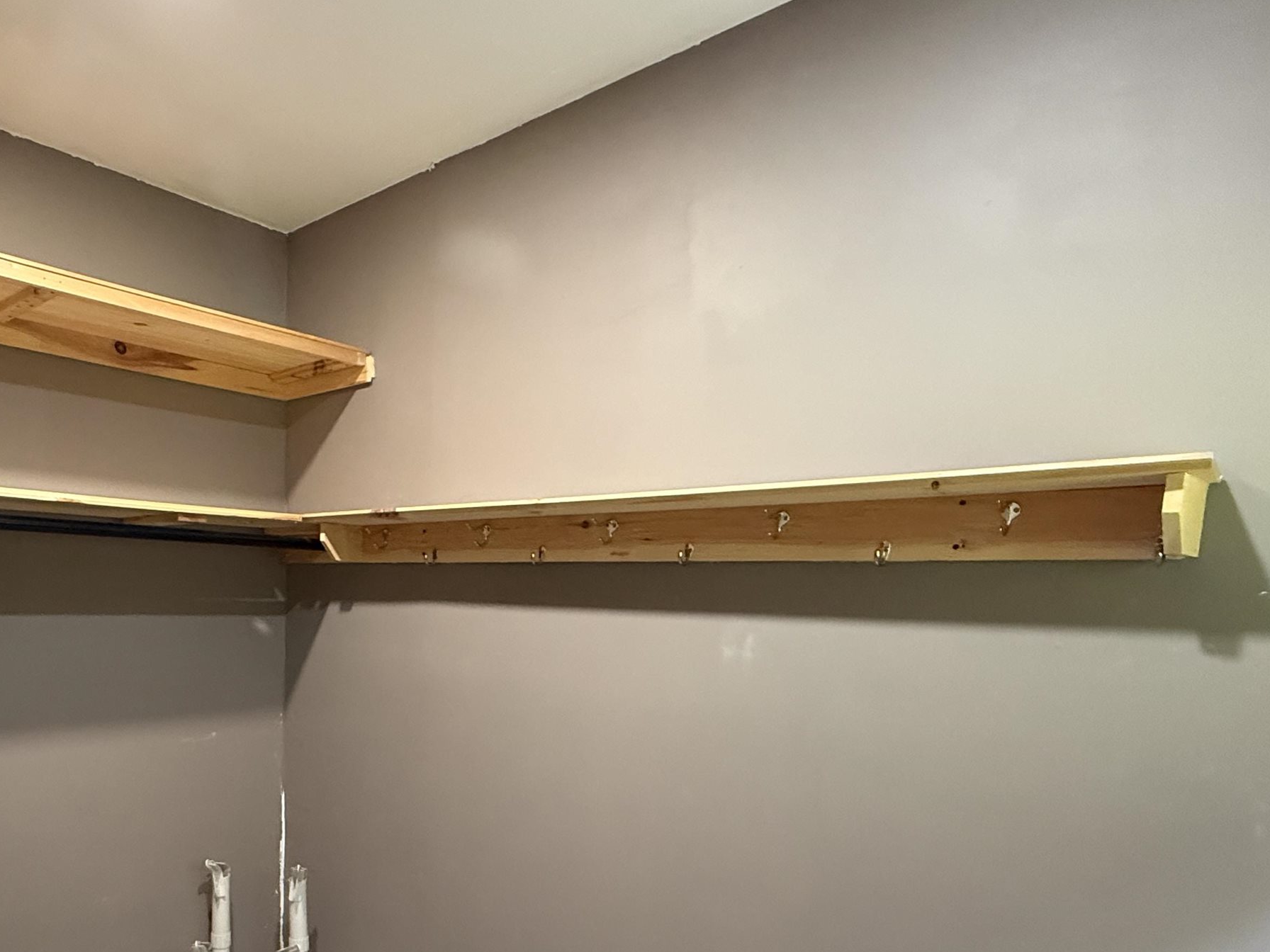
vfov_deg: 54.7
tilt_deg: -7.0
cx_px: 415
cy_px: 690
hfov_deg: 69.4
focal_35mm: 24
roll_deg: -1.4
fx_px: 881
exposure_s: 1/60
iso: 640
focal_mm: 2.22
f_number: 2.2
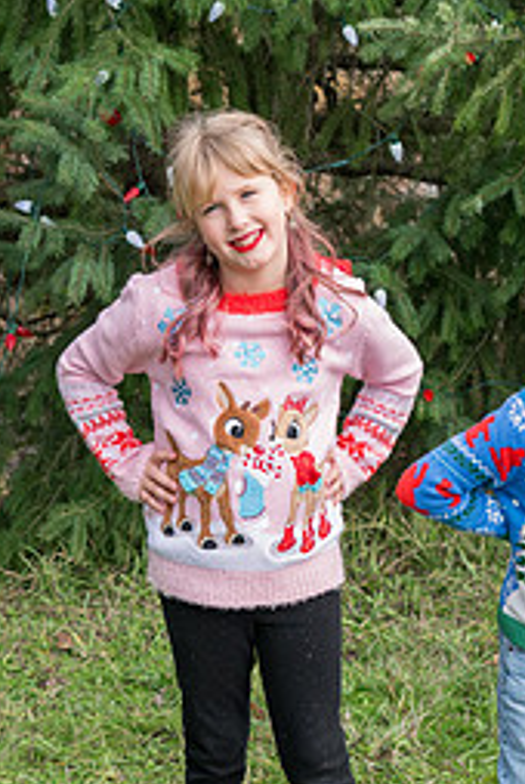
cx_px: 414
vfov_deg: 22.1
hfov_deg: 14.8
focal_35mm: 92
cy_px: 370
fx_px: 2007
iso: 320
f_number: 5
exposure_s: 1/320
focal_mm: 35
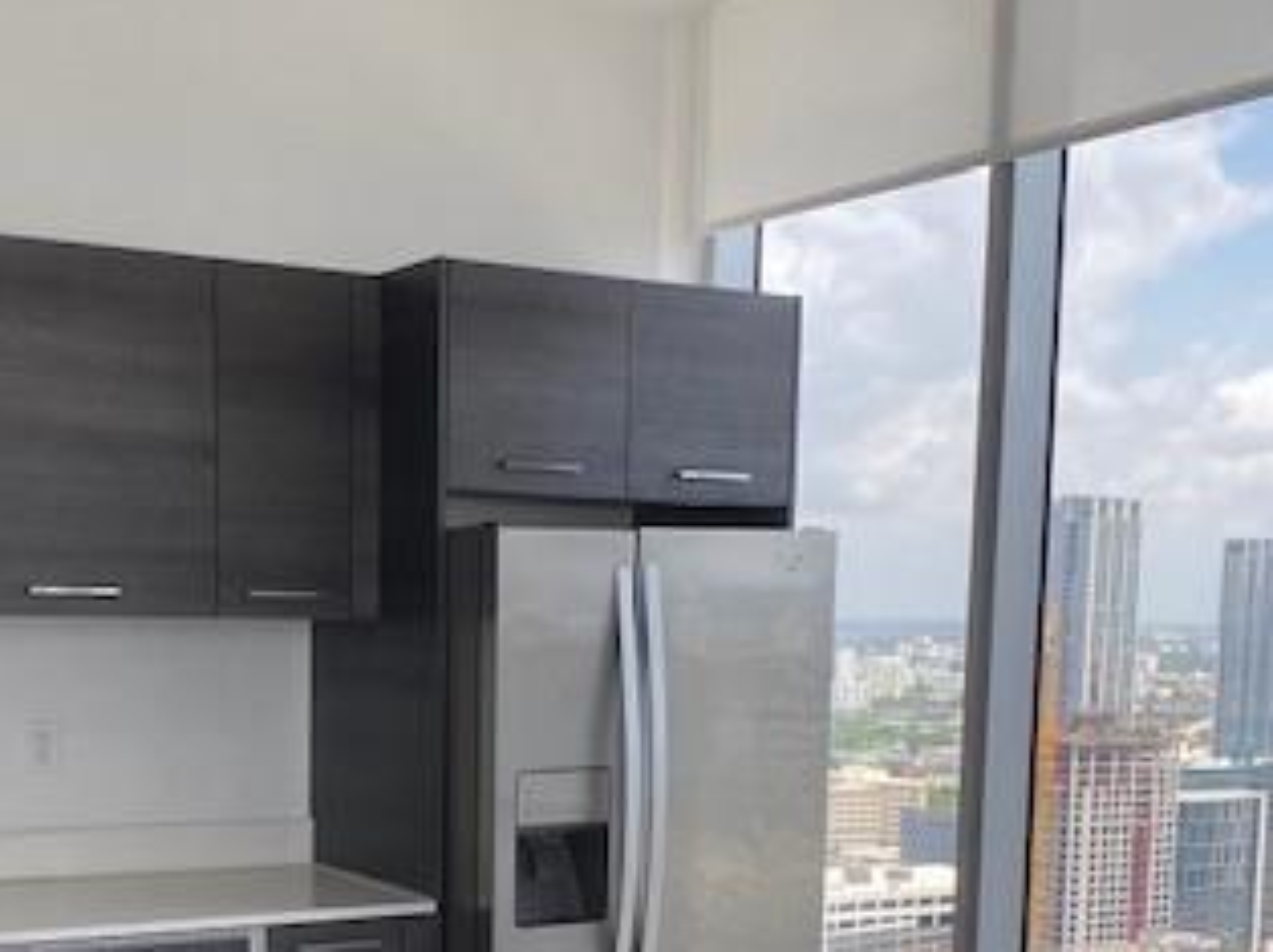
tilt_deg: -6.0
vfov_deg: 26.7
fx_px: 1948
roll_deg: -0.2
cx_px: 511
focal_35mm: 53
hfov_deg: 36.1
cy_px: 830
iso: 32
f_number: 1.8
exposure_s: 1/324
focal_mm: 4.25
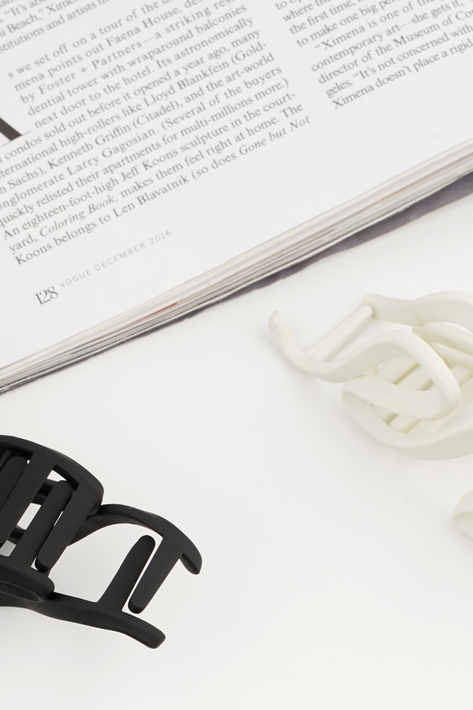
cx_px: 186
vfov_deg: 14.3
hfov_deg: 9.8
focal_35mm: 140
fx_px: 2759
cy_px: 795
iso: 640
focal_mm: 57
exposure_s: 1/60
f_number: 18
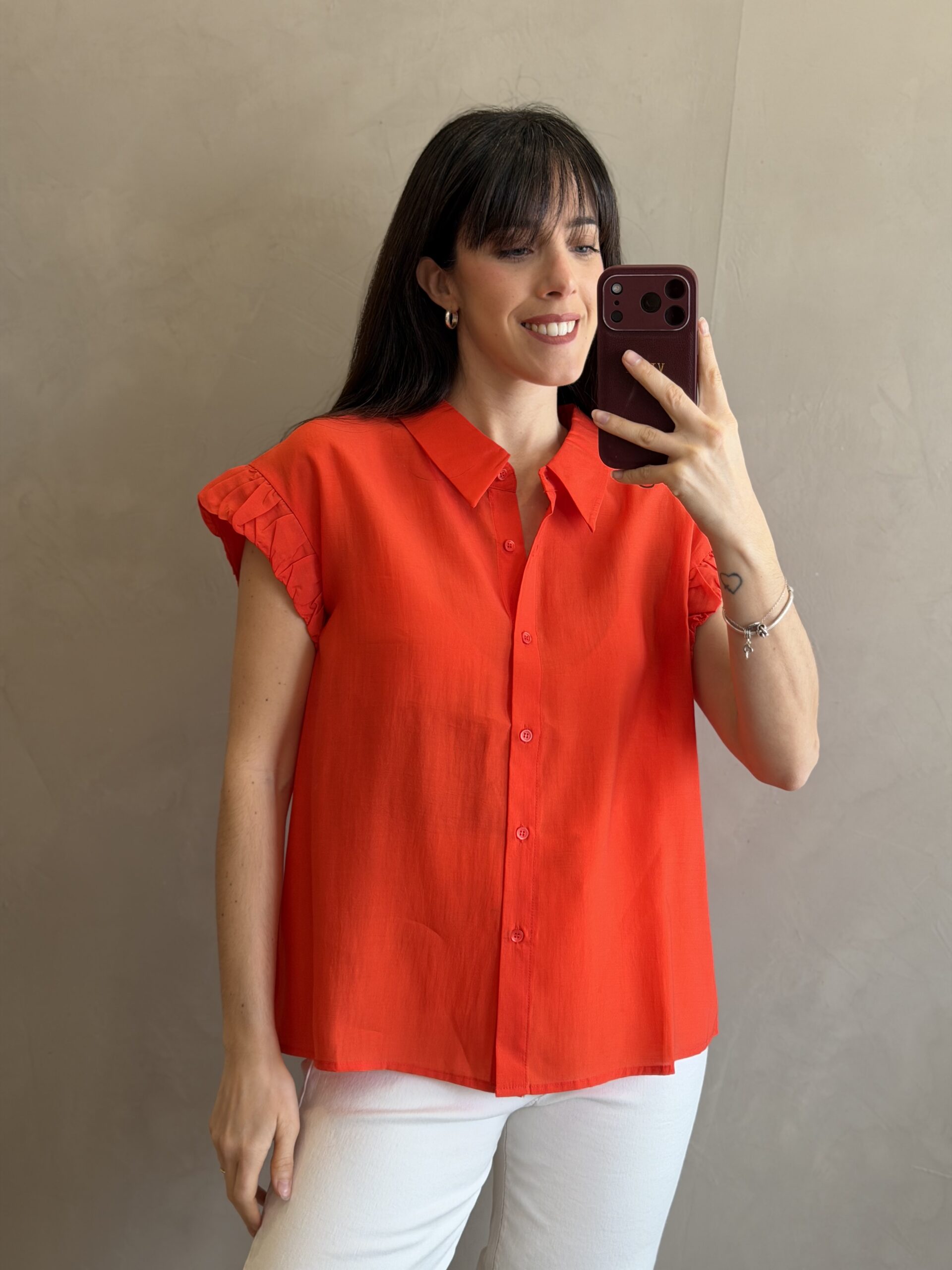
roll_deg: -4.5
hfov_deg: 30.3
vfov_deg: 39.7
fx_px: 1760
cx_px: 476
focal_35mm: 48
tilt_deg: -13.9
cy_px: 635
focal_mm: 6.76
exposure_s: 1/120
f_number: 1.78
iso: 100
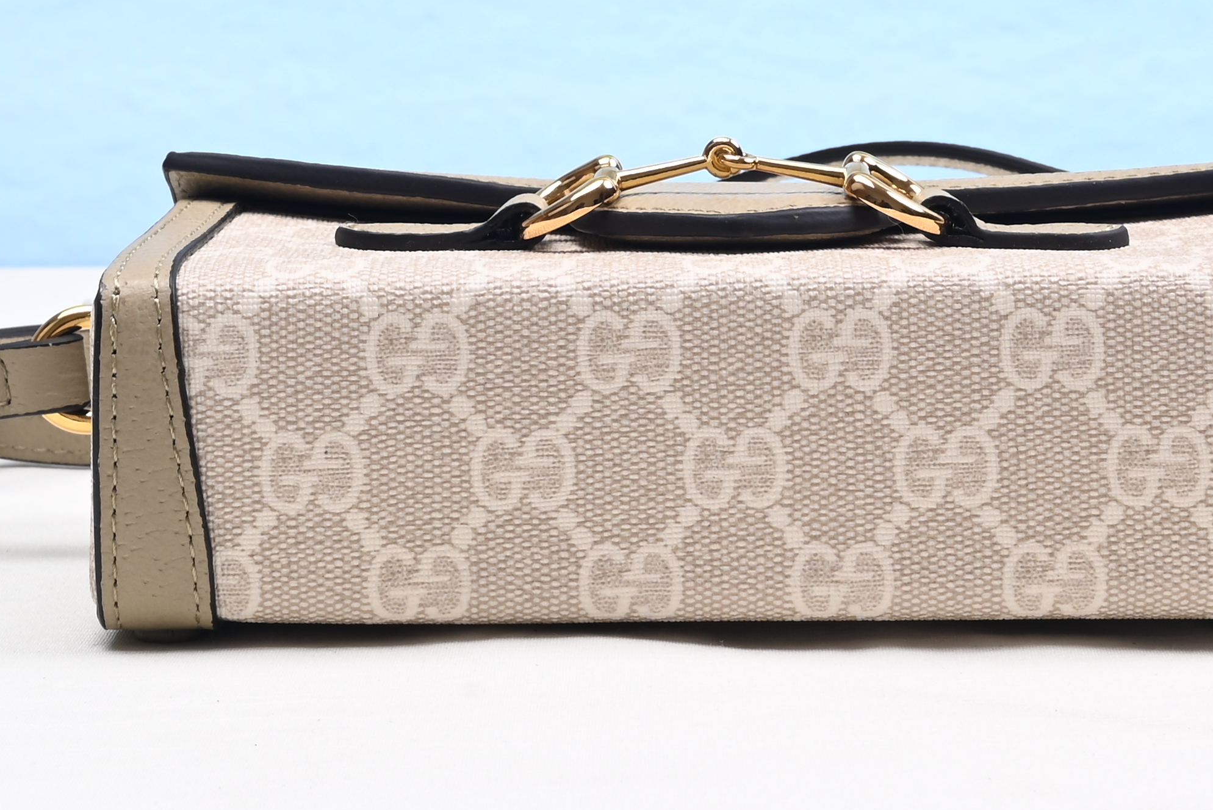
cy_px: -388
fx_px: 3977
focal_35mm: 118
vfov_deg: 11.2
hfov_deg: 17.3
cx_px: 708
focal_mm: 39
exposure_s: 1/2
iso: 100
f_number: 16
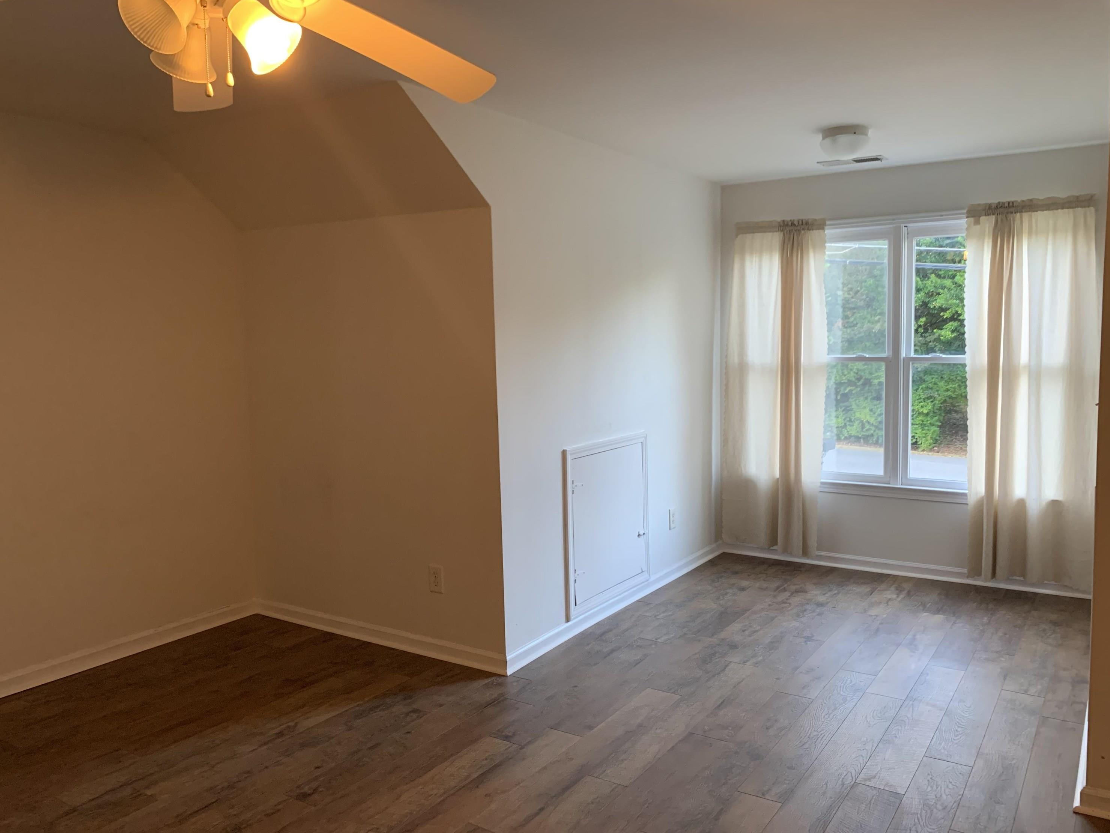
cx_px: 558
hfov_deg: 65.3
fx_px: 866
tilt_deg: -4.5
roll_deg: +0.8
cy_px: 419
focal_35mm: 27
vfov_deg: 51.4
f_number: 1.8
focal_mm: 4.25
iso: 200
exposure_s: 1/60
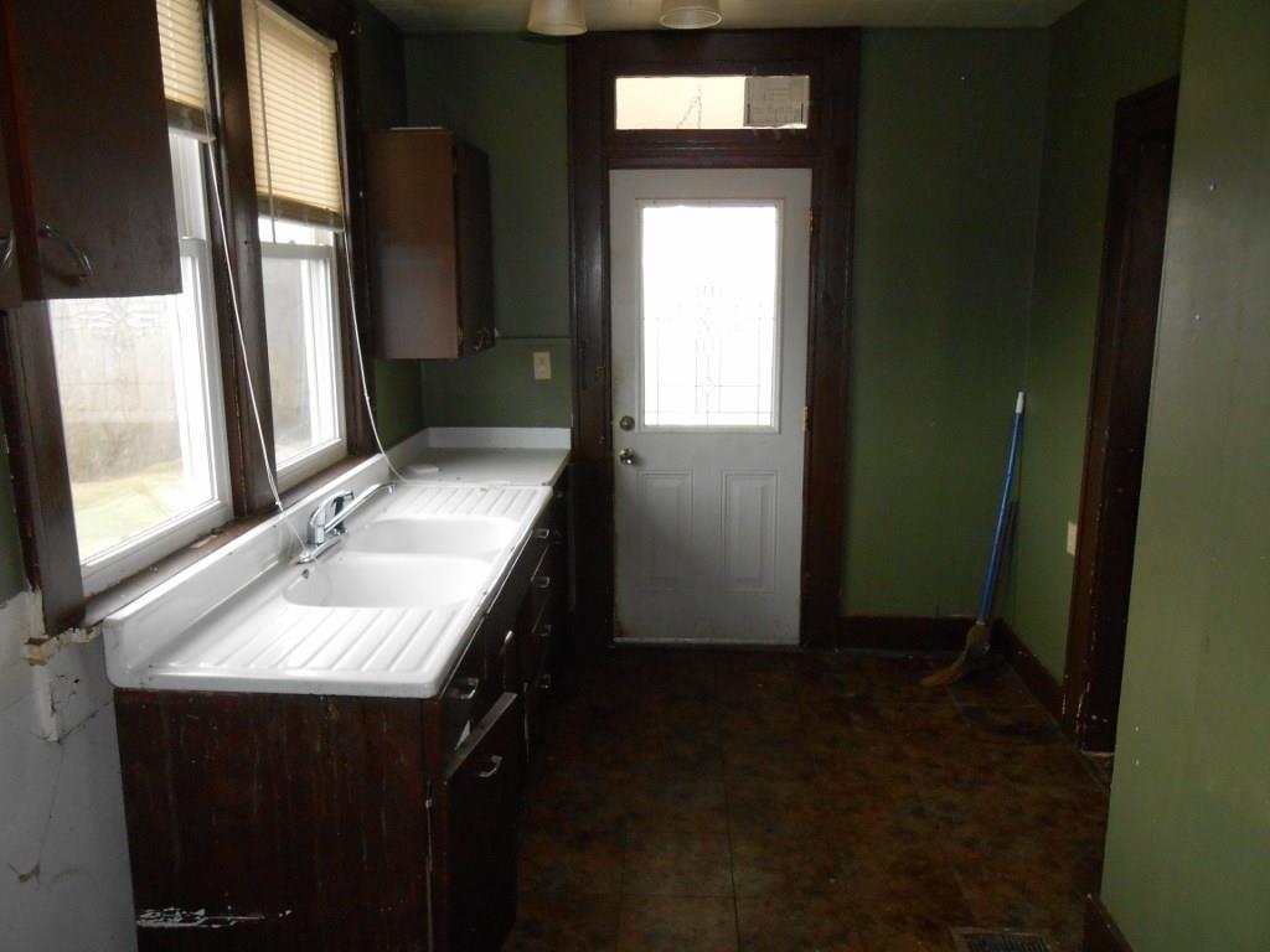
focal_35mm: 26
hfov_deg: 67.3
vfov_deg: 53.1
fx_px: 954
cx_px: 635
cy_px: 476
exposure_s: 1/25
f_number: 3.5
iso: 400
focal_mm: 4.6
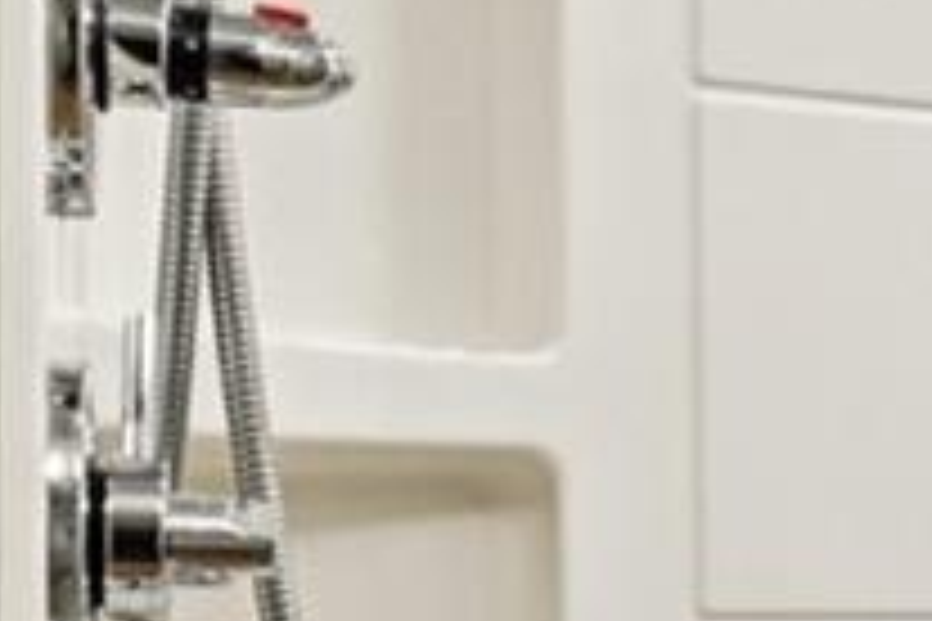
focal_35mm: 108
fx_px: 2796
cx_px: 3057
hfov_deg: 10.3
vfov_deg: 12.5
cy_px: 644
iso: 280
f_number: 8
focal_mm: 14
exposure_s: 1/15
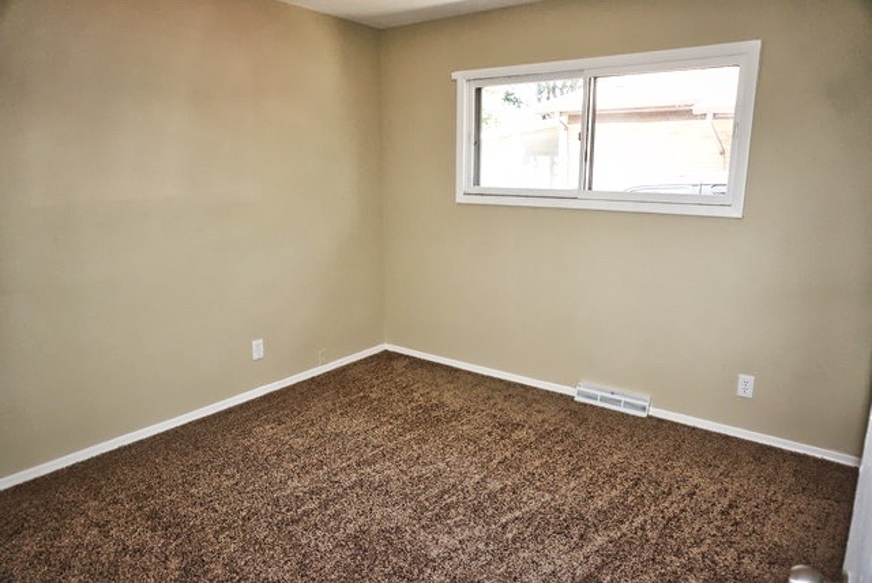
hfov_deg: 73.7
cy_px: 292
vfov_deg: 53.2
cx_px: 436
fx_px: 582
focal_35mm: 24
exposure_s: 1/160
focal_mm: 16
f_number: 4
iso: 640
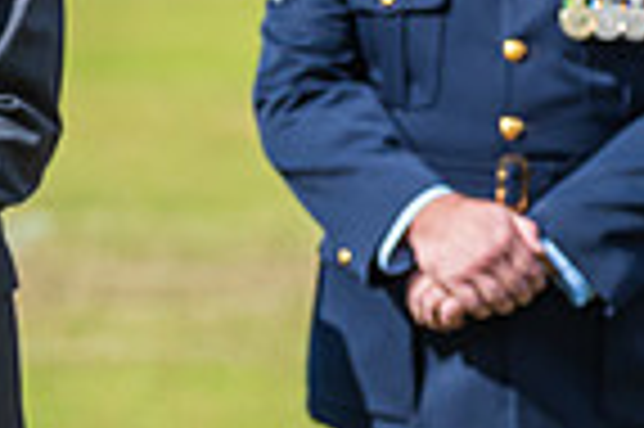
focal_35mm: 1221
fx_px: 21817
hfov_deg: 1.7
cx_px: 68
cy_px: 363
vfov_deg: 1.1
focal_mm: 300
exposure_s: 1/1600
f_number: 9
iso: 800
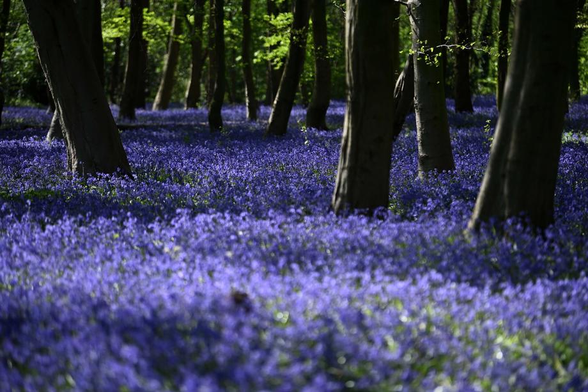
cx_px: 294
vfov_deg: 8.1
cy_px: 196
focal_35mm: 170
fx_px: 2776
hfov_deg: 12.1
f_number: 2.8
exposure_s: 1/1250
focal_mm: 170
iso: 250
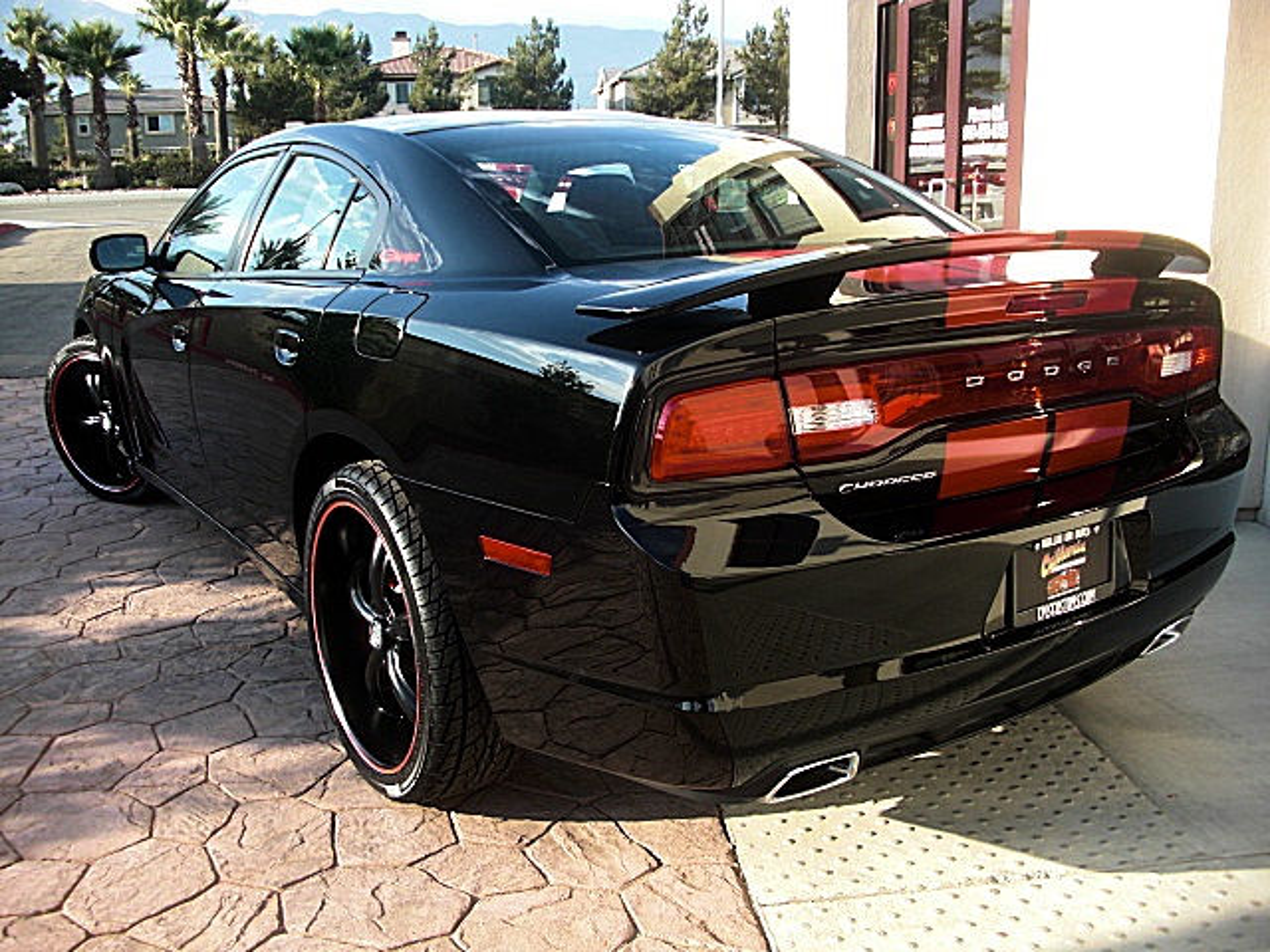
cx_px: 635
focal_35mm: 36
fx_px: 1321
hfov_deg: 51.4
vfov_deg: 39.7
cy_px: 476
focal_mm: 6.3
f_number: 2.8
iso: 50
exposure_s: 1/200
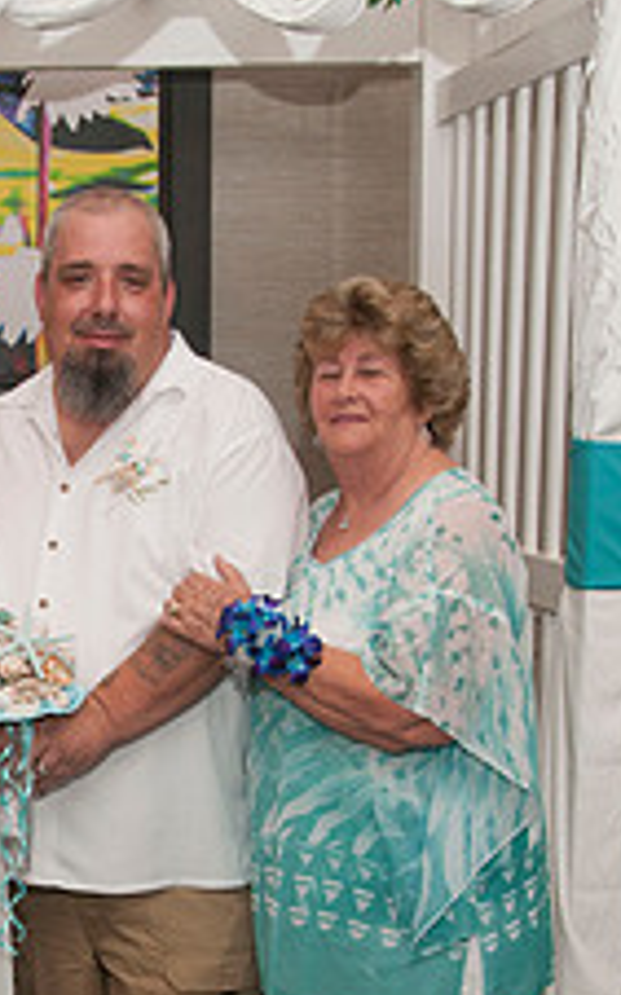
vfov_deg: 27.9
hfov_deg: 17.4
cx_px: -7
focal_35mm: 73
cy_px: 709
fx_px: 1979
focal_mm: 24
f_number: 5.6
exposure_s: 1/60
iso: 400
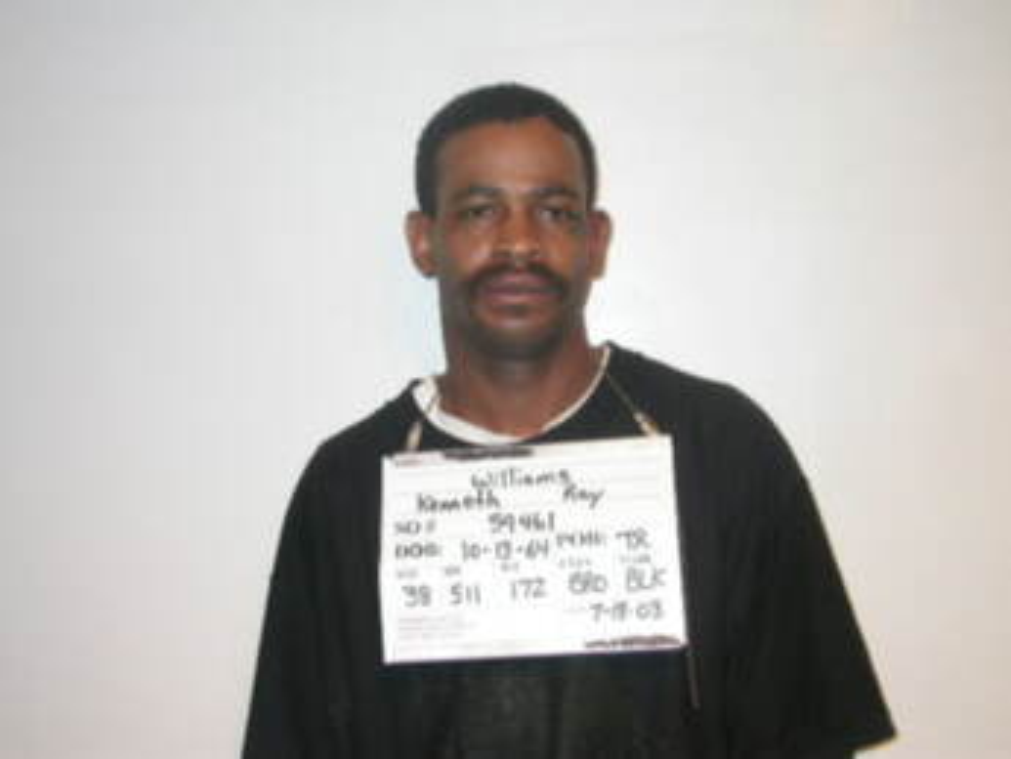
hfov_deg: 35.5
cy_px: 380
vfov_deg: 27.0
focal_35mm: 54
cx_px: 506
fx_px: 1578
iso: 100
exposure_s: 1/60.3
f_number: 2.9
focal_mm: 11.3
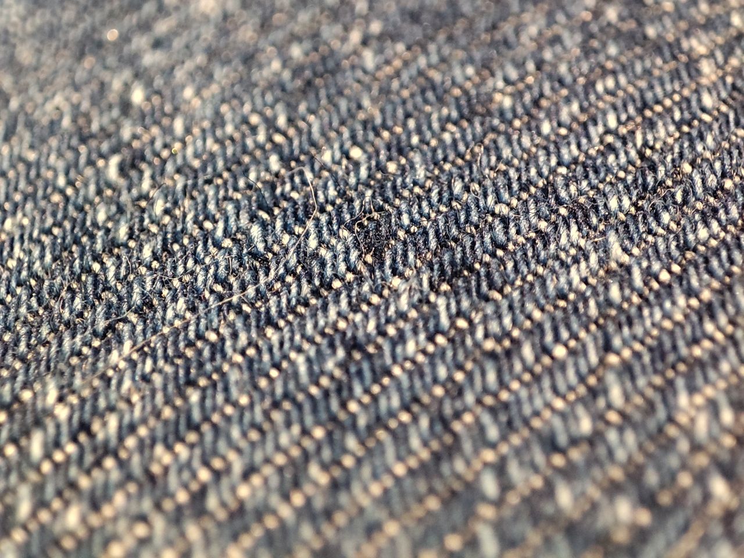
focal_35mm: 49
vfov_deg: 29.7
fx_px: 1053
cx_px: 372
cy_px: 279
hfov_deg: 38.9
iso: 429
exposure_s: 1/30
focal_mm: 4.1
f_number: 2.4
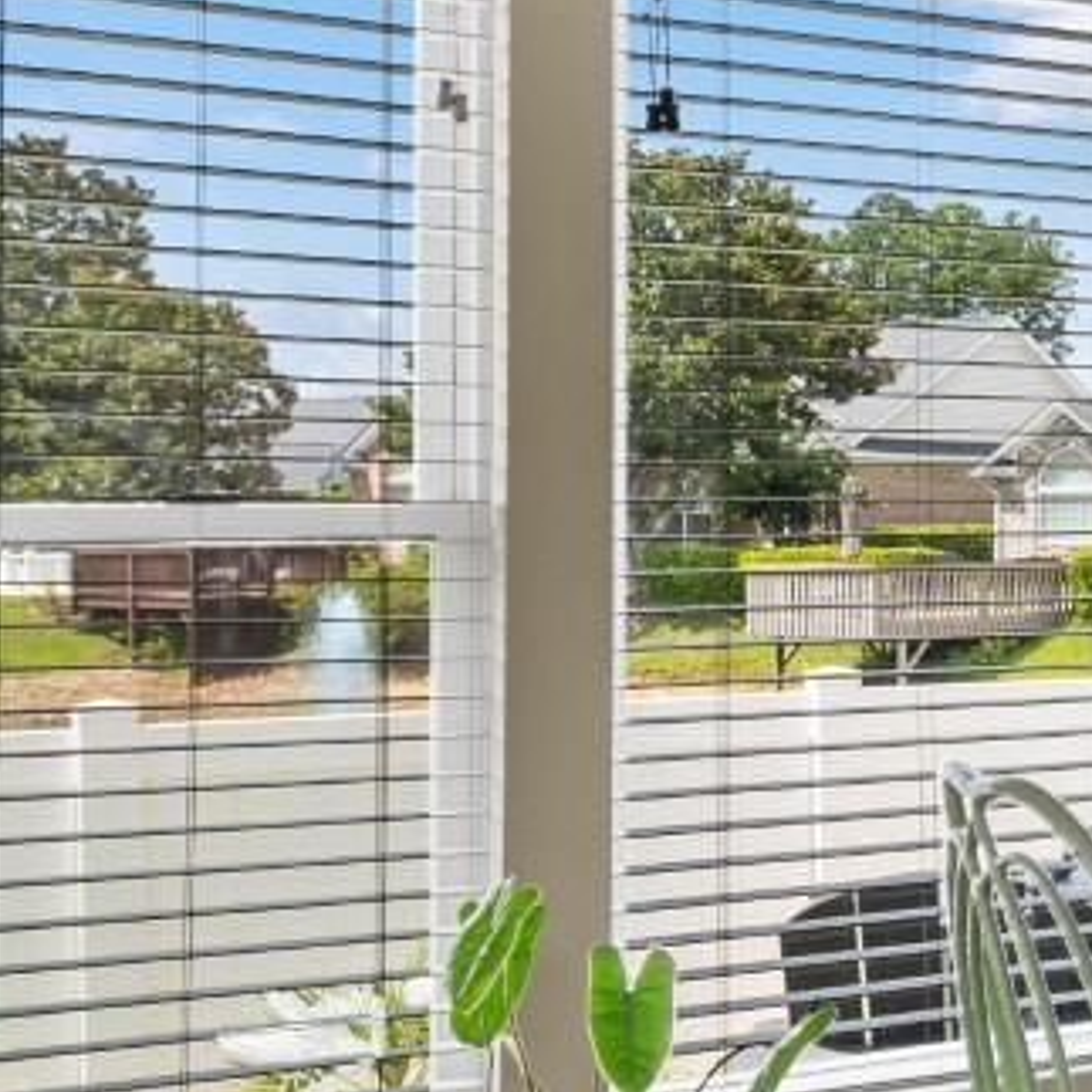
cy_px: 487
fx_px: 2284
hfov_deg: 21.5
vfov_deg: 26.9
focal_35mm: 64
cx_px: 1734
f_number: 4.5
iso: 100
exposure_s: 1/40
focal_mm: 10
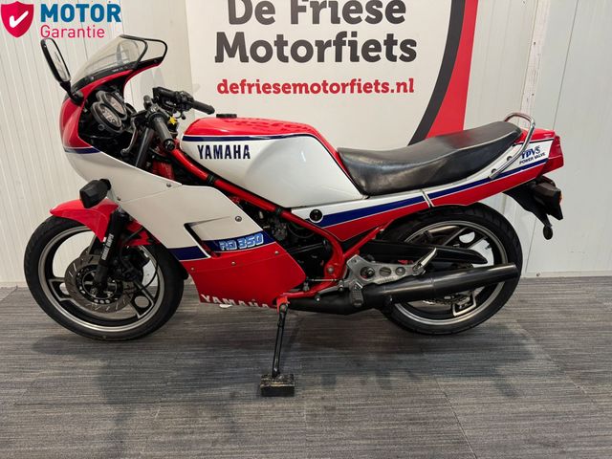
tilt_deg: -19.9
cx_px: 306
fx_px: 424
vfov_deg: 56.8
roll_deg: -0.6
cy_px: 230
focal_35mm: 24
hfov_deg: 71.6
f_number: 1.78
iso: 400
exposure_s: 1/50
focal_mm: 6.76
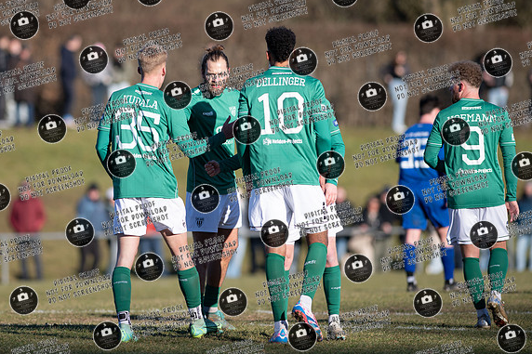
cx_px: 183
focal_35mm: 403
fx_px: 5953
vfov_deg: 3.4
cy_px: 121
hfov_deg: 5.1
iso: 125
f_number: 3.5
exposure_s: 1/1600
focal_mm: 300
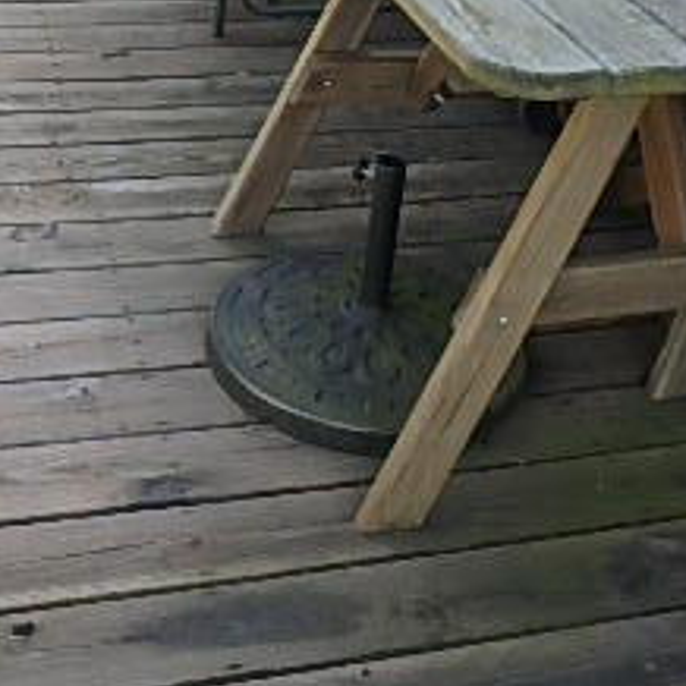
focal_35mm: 65
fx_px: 1457
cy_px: -211
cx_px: 293
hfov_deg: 26.5
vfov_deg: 23.4
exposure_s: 1/100
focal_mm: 4.5
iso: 125
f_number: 4.1
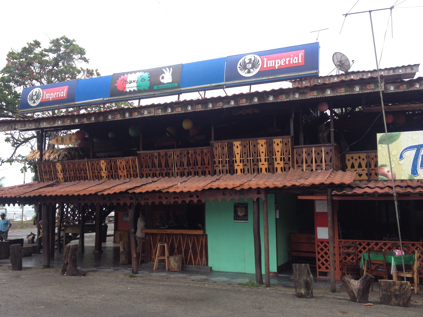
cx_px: 212
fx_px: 428
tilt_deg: +3.3
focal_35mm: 35
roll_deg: +1.3
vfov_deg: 40.7
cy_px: 158
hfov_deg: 52.6
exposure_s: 1/361
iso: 50
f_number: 2.4
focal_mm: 4.28
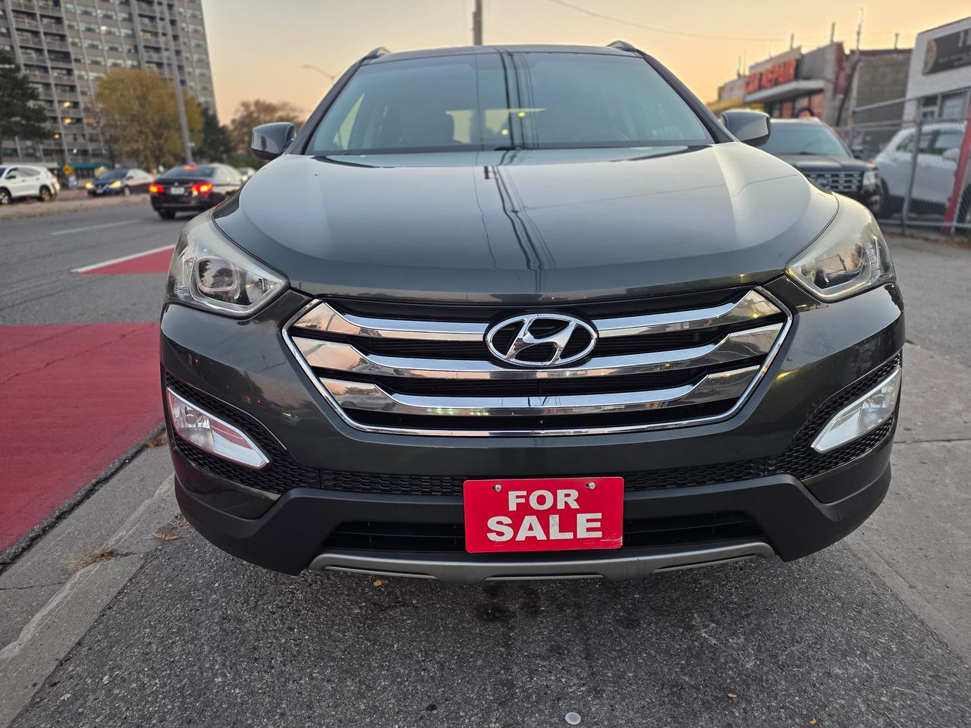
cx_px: 486
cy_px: 364
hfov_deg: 73.9
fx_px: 645
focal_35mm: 23
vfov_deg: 58.9
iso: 160
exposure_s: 1/180
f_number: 1.7
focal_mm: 6.25
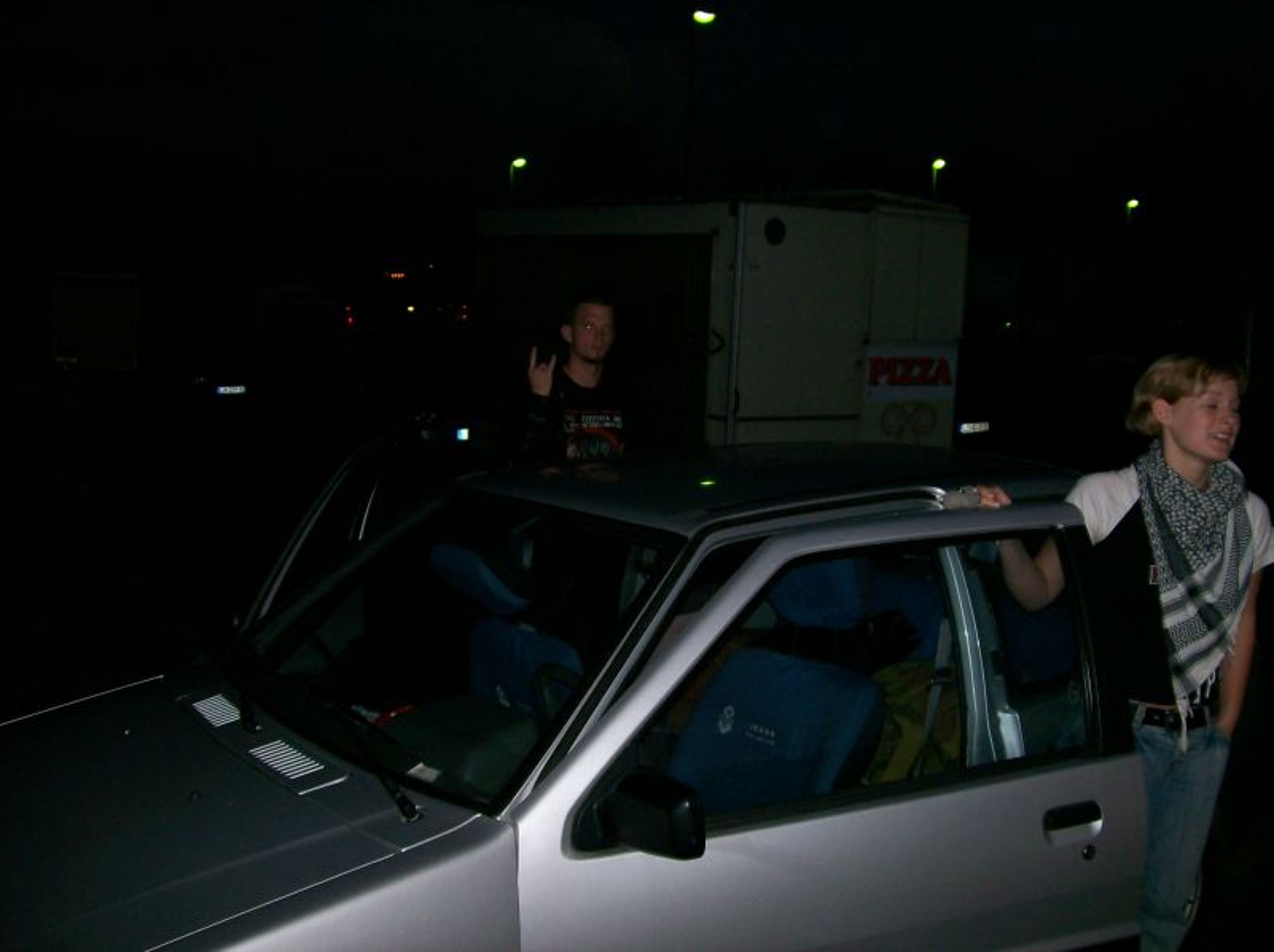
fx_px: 1323
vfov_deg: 39.6
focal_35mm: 36
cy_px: 476
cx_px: 637
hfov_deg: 51.4
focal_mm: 6
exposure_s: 1/64
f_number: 2.7
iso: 80
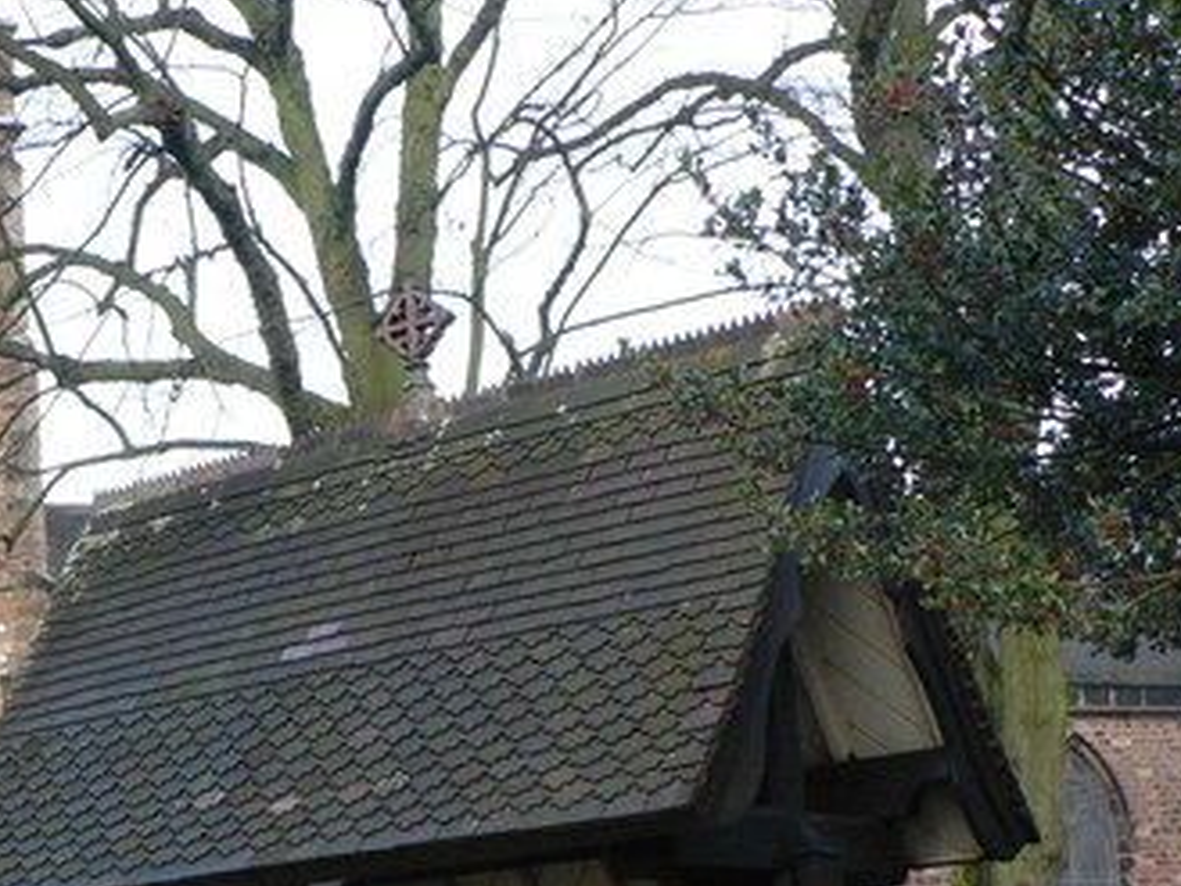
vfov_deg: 20.8
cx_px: 140
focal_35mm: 70
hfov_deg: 26.9
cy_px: 725
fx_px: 2389
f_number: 4
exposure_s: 1/160
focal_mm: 6
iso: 200
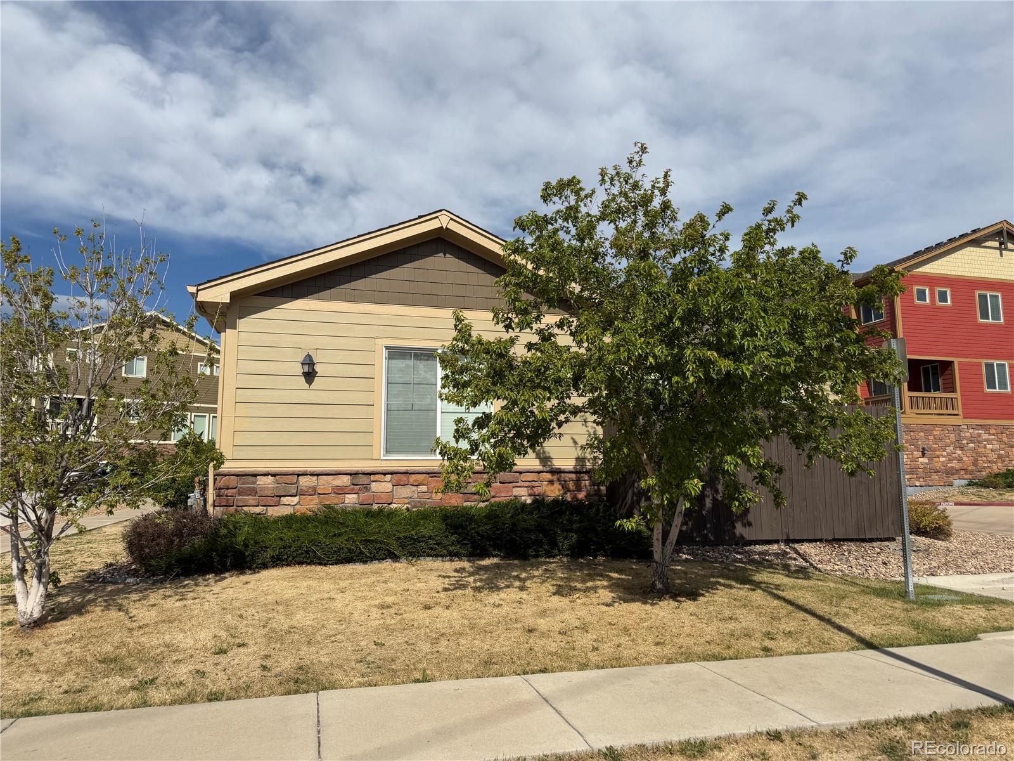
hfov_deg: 71.6
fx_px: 703
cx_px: 507
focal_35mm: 24
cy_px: 380
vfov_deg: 56.8
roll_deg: +0.6
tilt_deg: +9.3
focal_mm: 6.76
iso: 80
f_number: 1.78
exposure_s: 1/8130
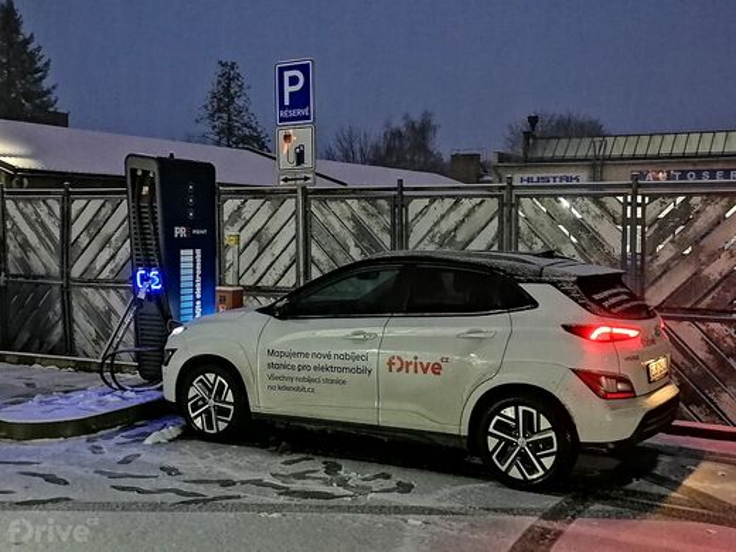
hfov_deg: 43.9
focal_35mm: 43
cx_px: 368
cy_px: 276
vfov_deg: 33.6
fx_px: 914
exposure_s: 3
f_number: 1.8
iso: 1000
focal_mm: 5.3
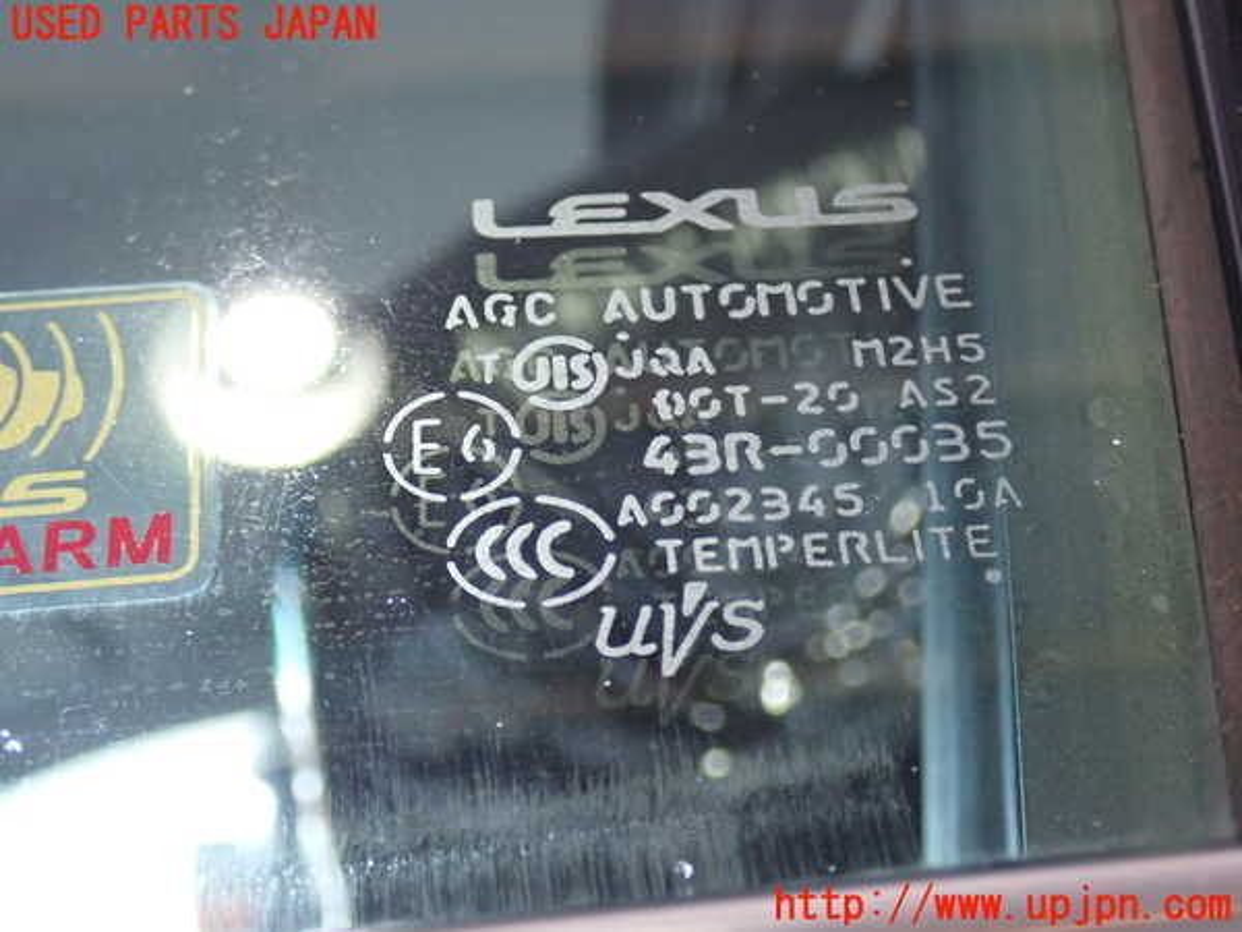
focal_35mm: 50
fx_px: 1794
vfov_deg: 29.1
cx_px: 621
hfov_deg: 38.2
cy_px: 466
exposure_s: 1/50
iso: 400
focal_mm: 9.01
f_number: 3.2
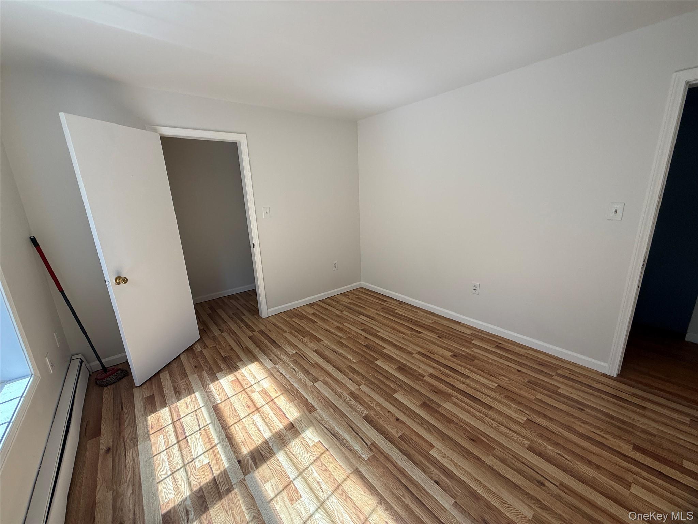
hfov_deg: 102.1
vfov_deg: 85.7
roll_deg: +1.4
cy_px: 262
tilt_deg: -12.7
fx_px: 282
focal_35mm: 14
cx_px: 349
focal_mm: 2.22
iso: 64
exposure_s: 1/111
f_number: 2.2
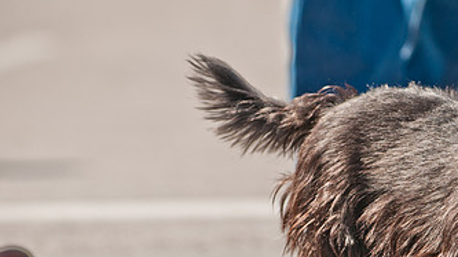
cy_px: 211
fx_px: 6640
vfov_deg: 2.2
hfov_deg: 3.9
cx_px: 358
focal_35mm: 547
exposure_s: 1/640
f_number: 5
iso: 200
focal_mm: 200
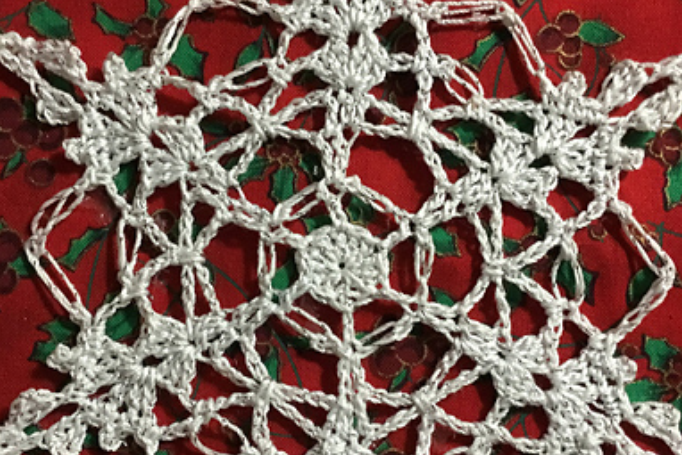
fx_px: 1023
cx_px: 341
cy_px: 271
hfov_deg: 36.9
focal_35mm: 54
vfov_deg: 25.0
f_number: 2.4
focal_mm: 3.3
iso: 160
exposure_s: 1/30
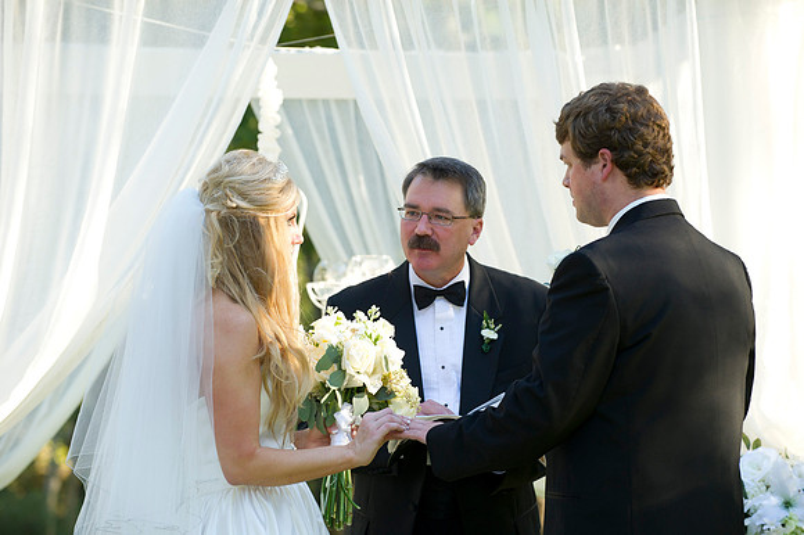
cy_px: 268
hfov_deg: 13.3
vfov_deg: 8.8
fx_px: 3460
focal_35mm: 155
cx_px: 402
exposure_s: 1/100
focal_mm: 155
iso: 640
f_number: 4.5
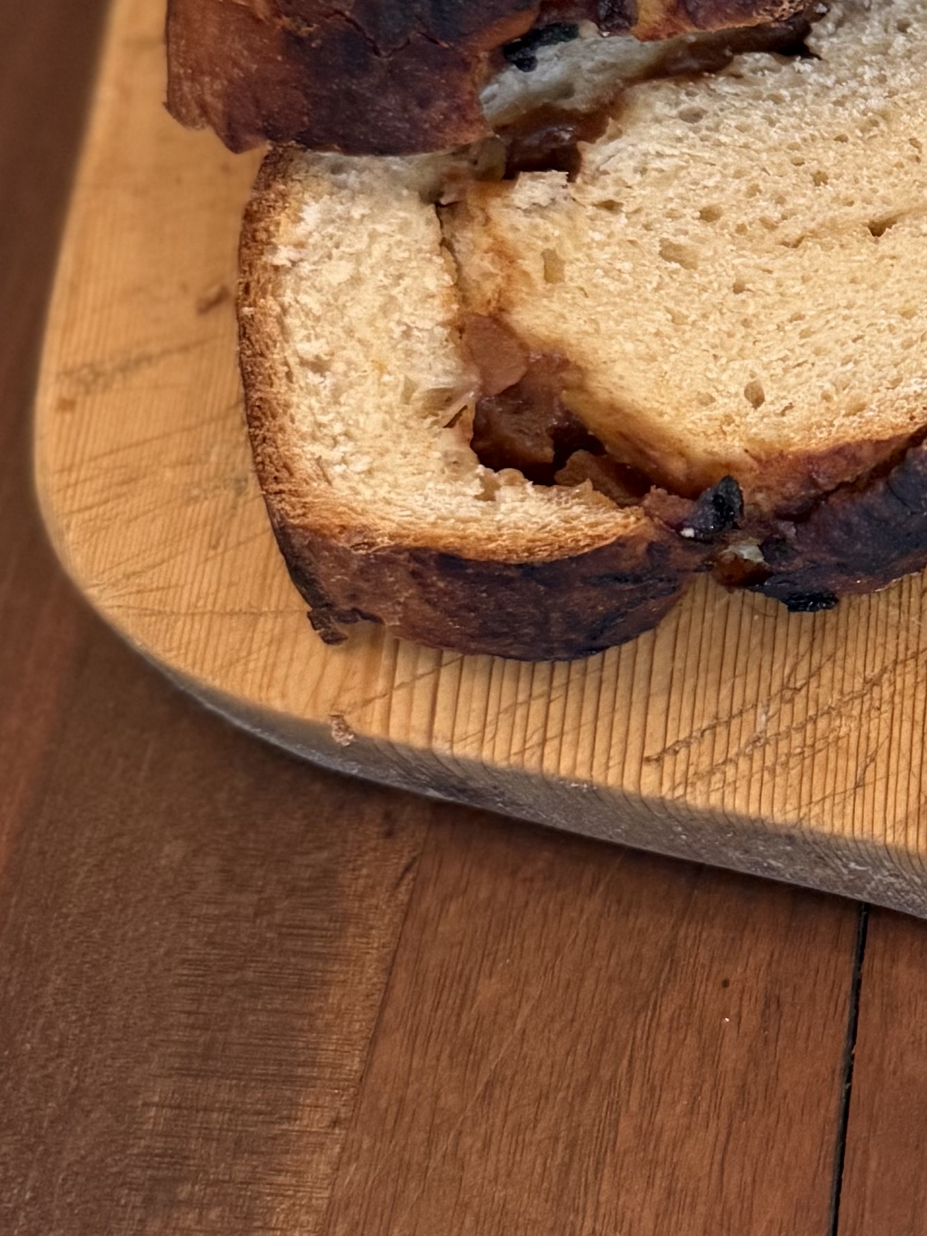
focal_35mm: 76
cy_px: 502
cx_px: 1409
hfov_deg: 17.4
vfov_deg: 25.6
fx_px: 2714
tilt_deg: -60.4
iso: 320
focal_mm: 6.76
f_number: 1.78
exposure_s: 1/60
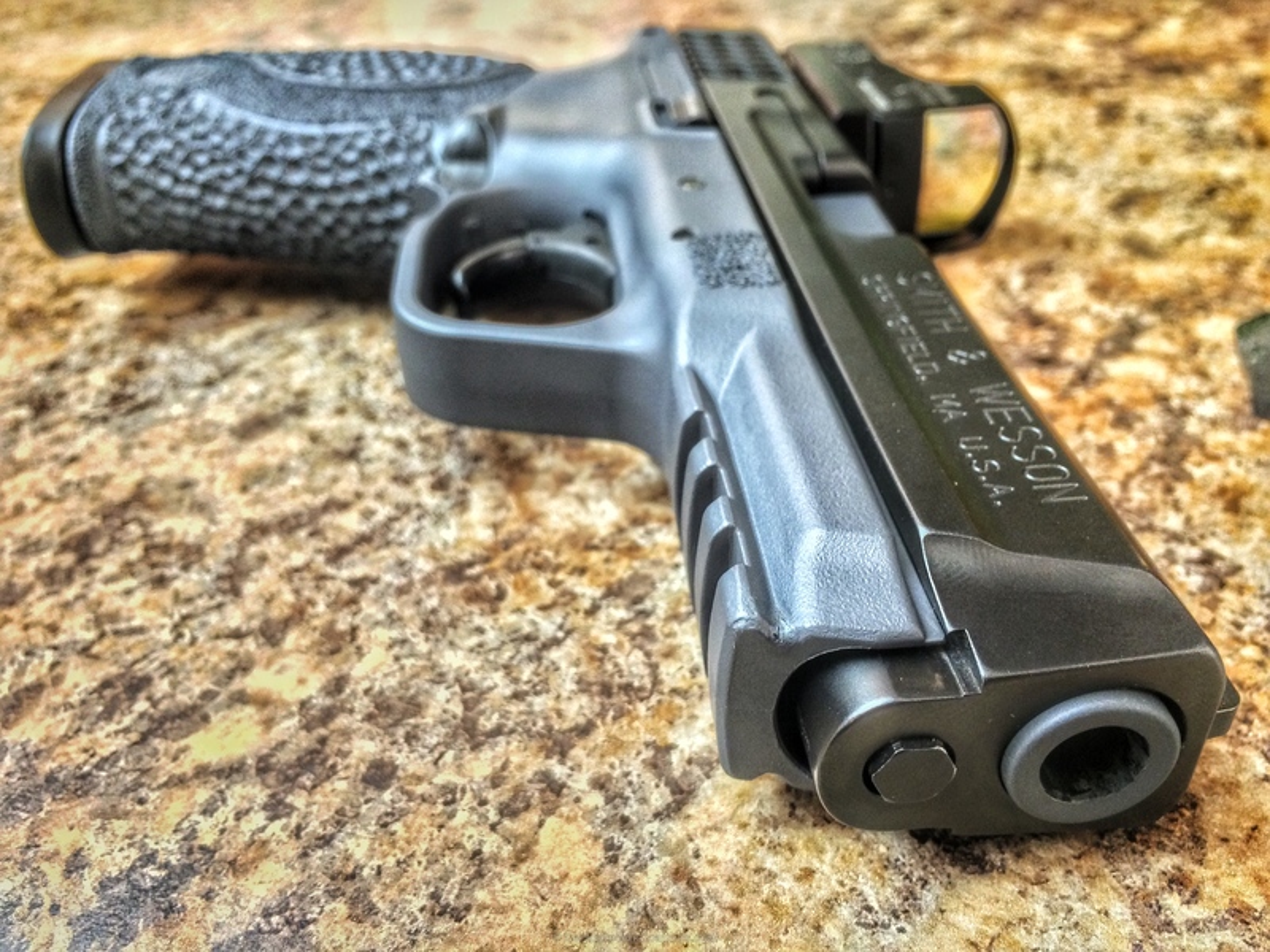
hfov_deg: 61.7
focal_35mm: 29
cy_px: 476
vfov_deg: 48.2
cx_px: 635
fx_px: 1064
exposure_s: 1/30
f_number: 2.2
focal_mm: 4.15
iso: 250
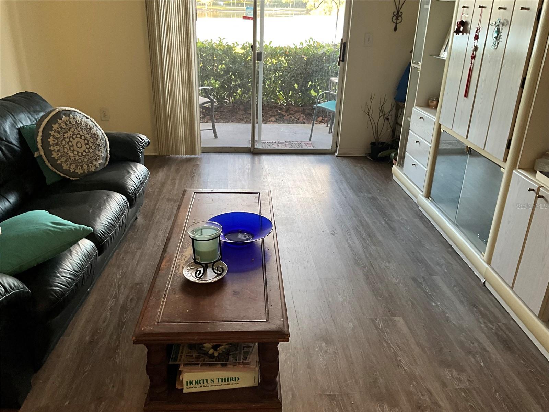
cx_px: 274
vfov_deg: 48.2
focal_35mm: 29
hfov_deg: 61.7
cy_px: 206
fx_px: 460
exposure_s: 1/60
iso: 80
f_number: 1.8
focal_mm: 3
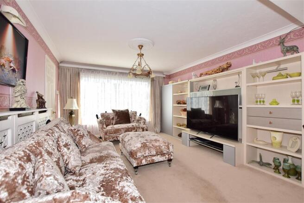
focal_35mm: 15
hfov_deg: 100.4
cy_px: 102
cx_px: 152
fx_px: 127
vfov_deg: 77.3
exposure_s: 1/200
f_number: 7.1
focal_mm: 10
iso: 400
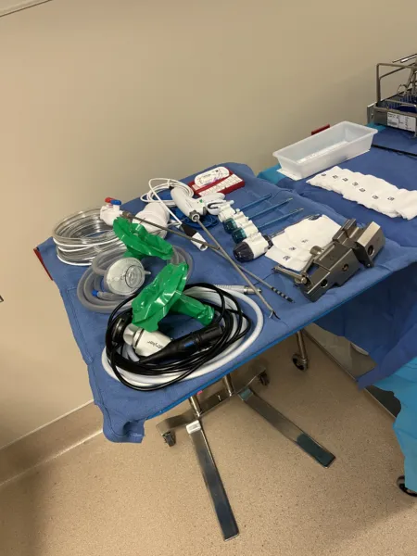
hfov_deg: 53.1
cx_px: 208
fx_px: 418
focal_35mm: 26
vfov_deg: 67.3
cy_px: 278
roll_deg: +17.7
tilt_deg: -35.2
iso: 100
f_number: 1.6
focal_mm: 5.1
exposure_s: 1/57
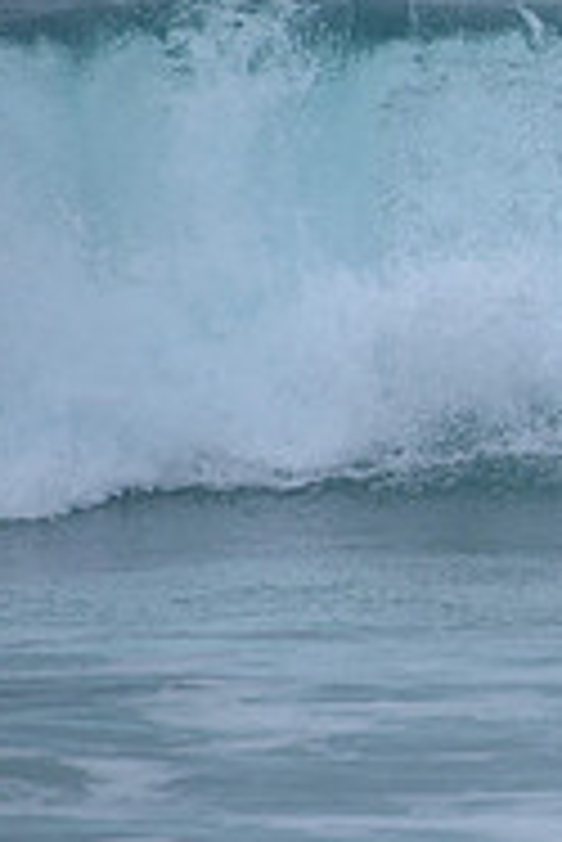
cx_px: 1241
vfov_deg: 1.3
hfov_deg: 0.9
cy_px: 304
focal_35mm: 1552
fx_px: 36273
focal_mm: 500
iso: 450
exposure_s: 1/2000
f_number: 5.6
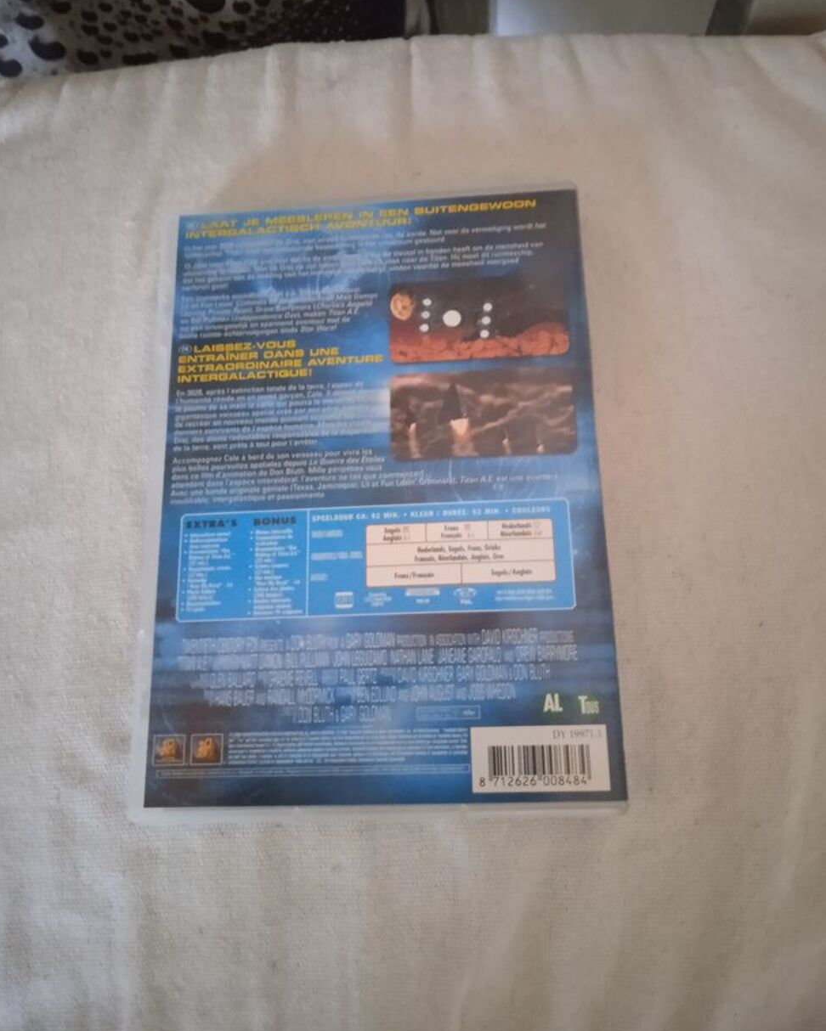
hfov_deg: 48.5
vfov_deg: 58.7
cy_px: 480
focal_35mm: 30
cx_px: 404
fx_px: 916
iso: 2837
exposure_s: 1/14.3
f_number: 2.2
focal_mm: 3.43
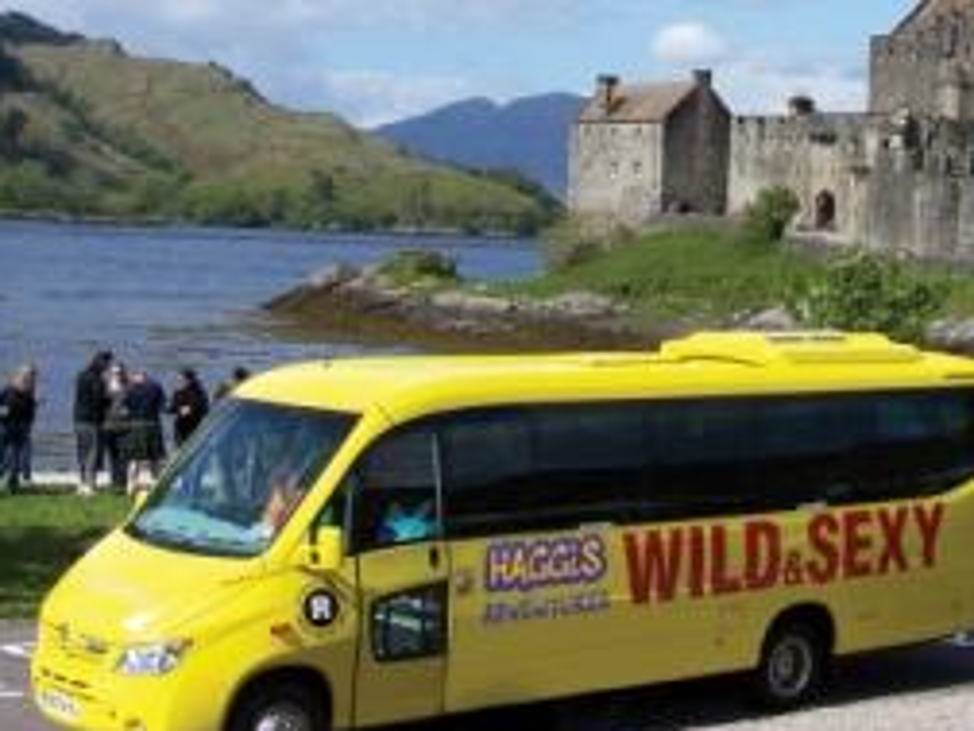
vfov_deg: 20.5
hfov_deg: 26.9
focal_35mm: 71
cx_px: 765
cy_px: 155
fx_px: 1998
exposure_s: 1/750
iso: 80
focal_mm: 6.7
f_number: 4
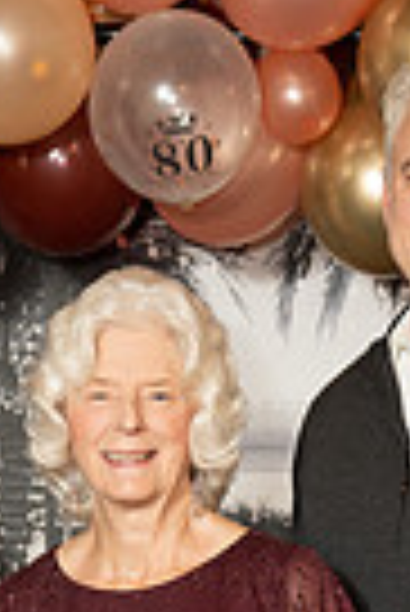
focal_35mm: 142
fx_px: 2419
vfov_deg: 13.7
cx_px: 176
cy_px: 860
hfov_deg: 9.7
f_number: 2.8
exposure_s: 1/160
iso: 1000
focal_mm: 43
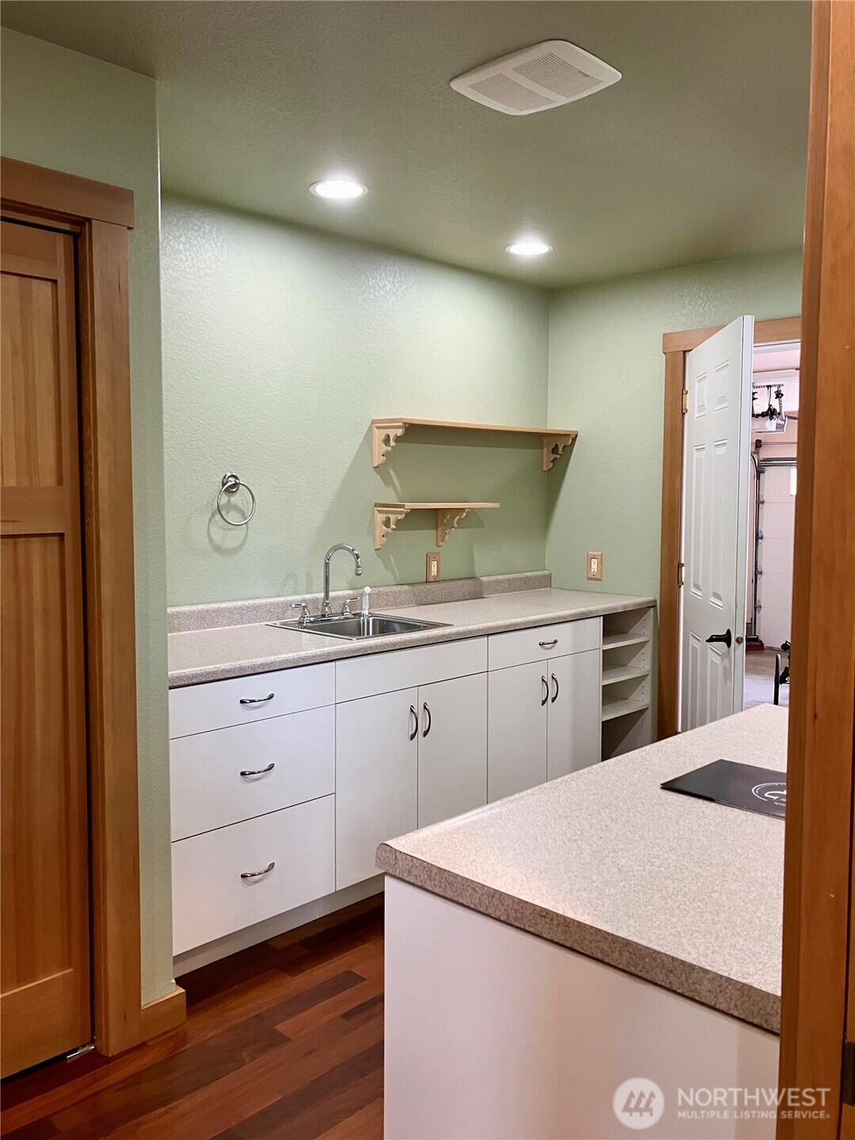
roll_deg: +0.5
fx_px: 922
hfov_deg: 49.7
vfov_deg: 63.4
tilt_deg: -4.7
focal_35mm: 28
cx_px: 428
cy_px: 570
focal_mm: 3.99
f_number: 1.8
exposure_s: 1/60
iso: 125
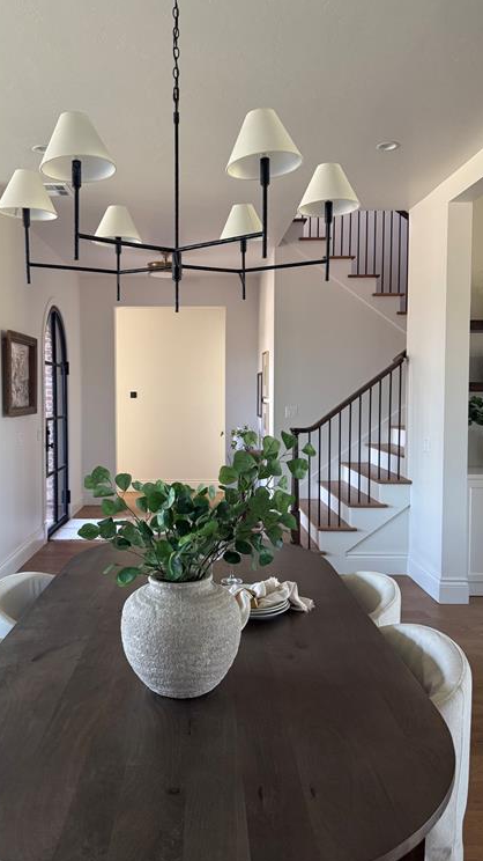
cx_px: 191
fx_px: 615
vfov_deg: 69.9
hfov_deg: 42.6
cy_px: 422
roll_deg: +0.4
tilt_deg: -1.7
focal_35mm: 27
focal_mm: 6.76
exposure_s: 1/105
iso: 200
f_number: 1.78
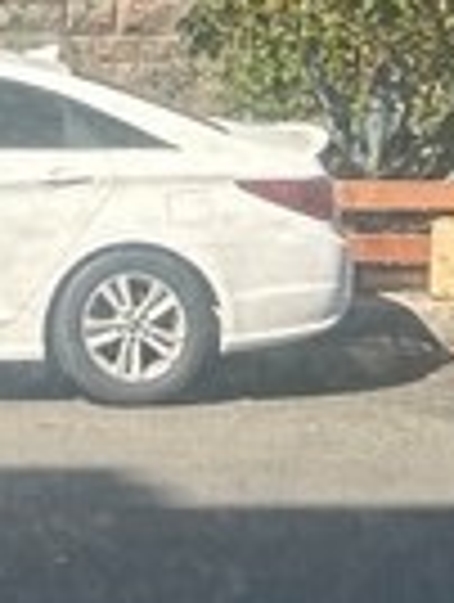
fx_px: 3451
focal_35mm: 198
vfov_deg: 9.3
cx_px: -198
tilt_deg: +2.6
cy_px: -621
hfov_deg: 7.4
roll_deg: +0.8
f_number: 1.5
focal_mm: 5.7
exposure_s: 1/1224
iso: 50
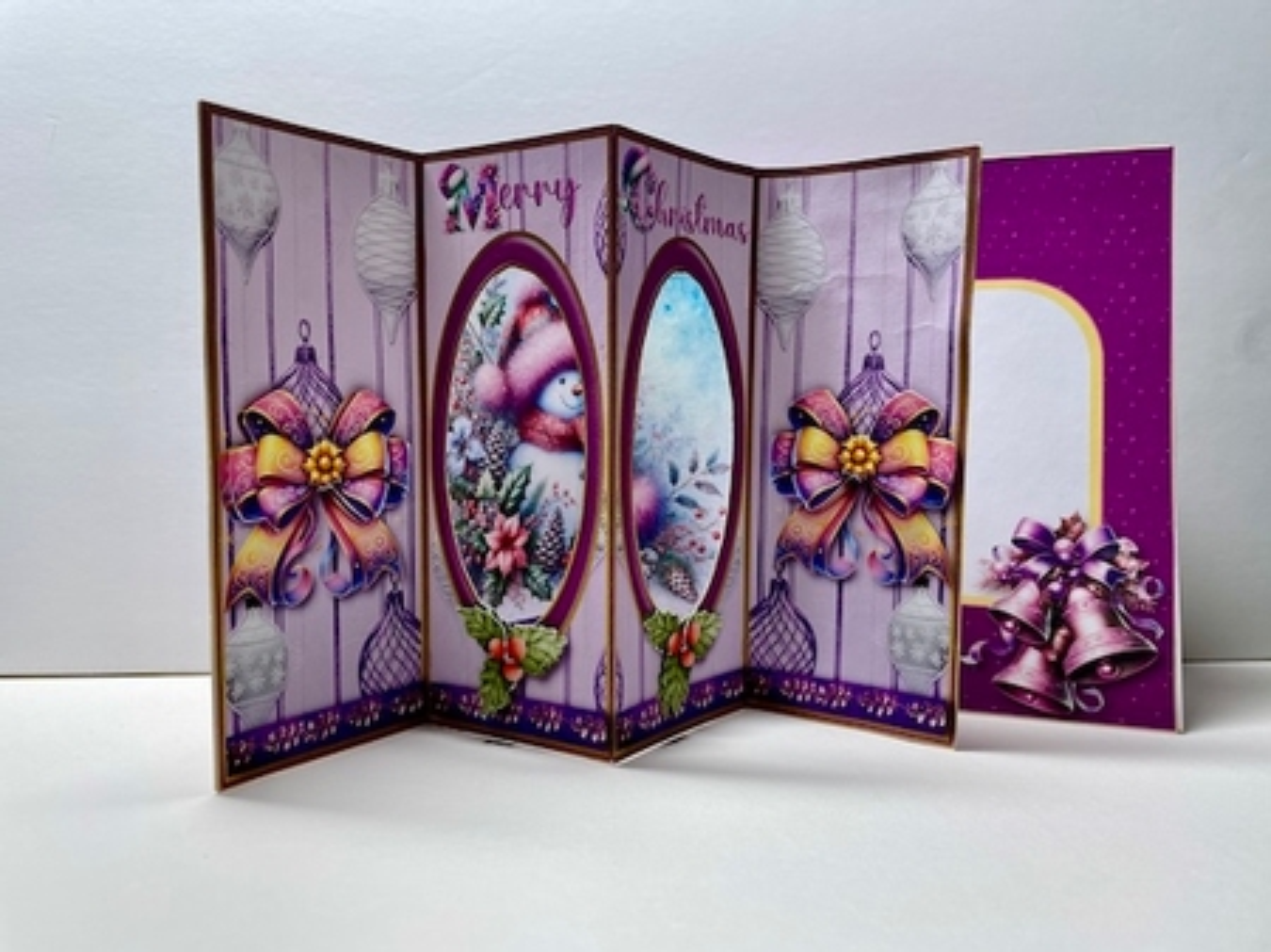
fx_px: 954
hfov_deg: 67.3
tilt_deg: -5.8
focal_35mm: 26
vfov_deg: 53.0
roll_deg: +0.4
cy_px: 476
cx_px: 636
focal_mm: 4.2
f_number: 1.6
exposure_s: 1/121
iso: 32
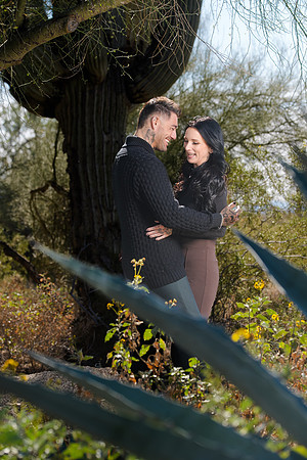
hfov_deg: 9.7
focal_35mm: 142
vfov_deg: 14.4
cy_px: 230
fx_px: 1816
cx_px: 154
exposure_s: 1/250
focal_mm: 142
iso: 100
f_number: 7.1
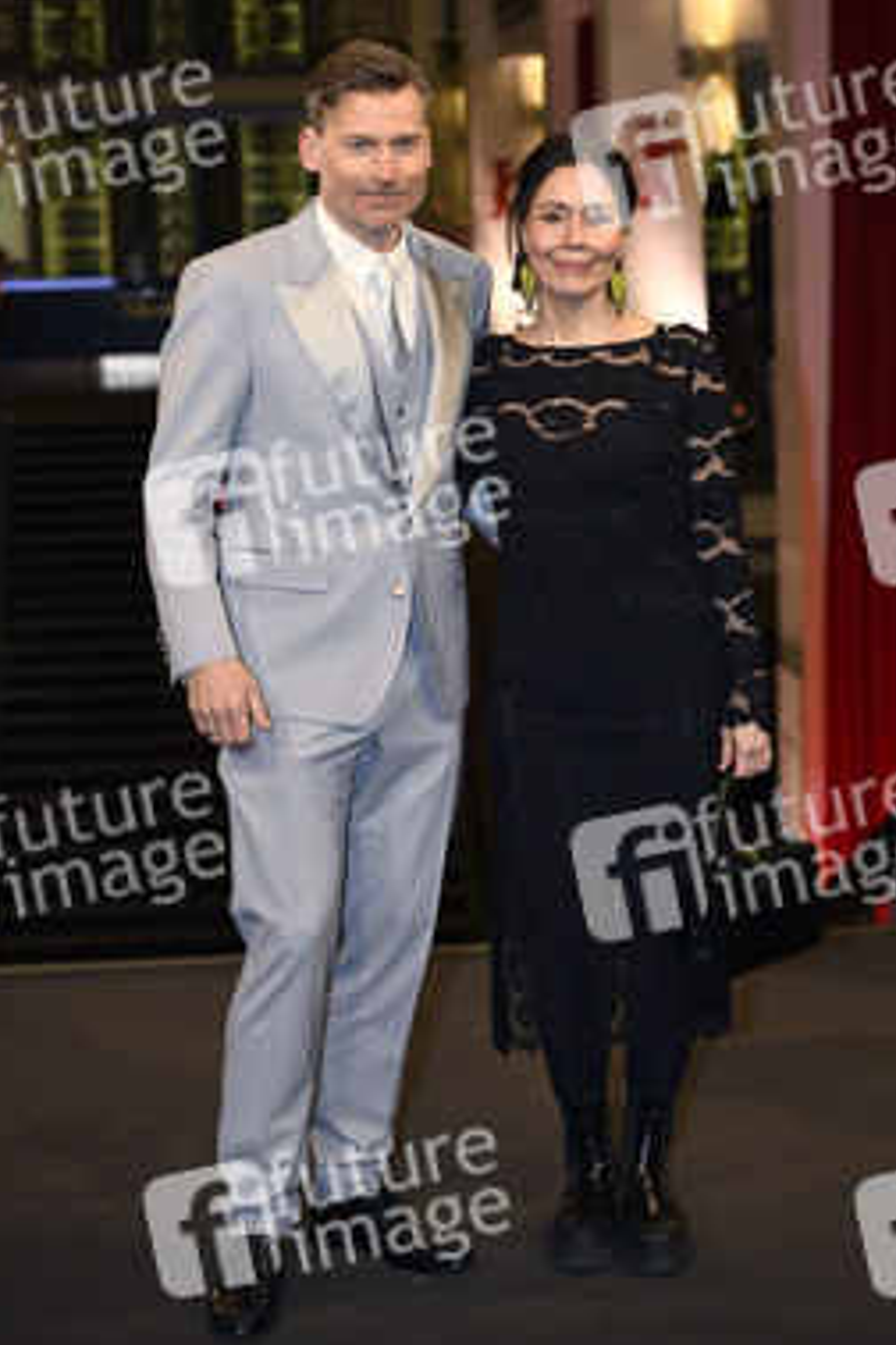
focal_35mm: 74
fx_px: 2762
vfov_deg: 27.3
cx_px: 430
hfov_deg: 18.4
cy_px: 680
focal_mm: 70
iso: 1000
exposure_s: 1/320
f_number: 4.5
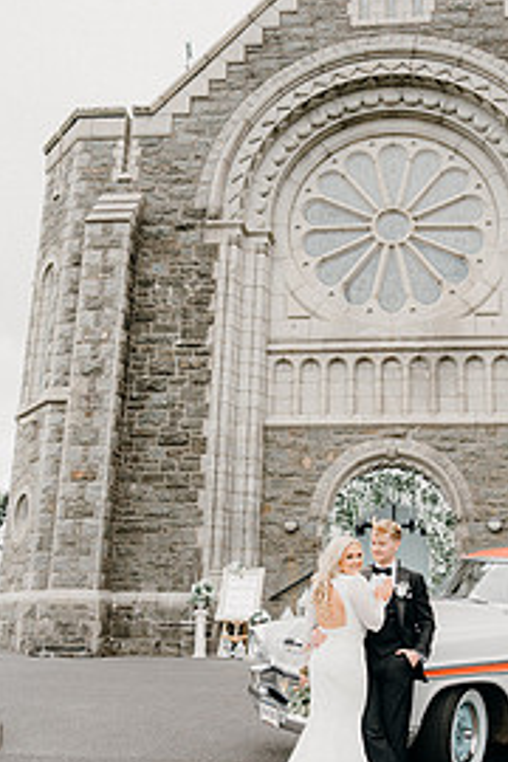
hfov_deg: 33.0
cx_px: 350
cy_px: 415
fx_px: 847
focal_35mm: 40
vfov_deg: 48.4
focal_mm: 24
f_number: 3.5
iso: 125
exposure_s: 1/200
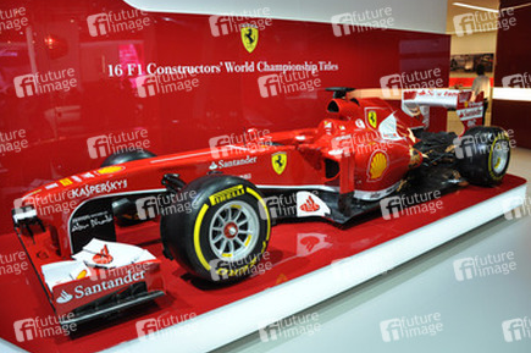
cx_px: 257
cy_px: 175
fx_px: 413
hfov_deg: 65.5
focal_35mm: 28
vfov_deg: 46.3
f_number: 5.6
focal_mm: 18
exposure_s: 1/125
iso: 1000
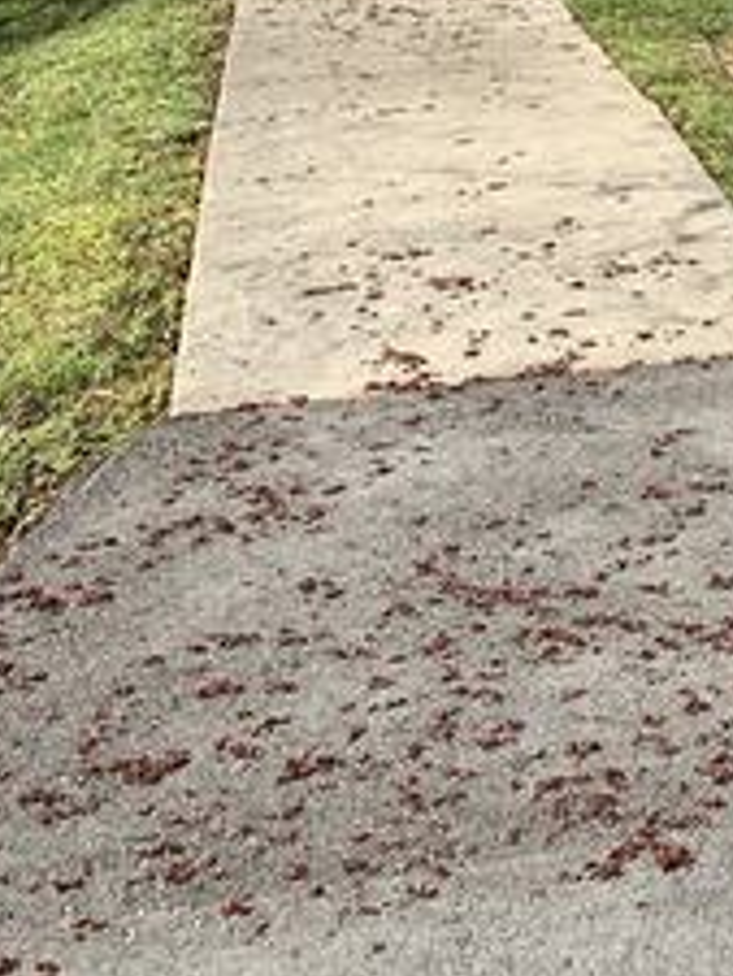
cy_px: -273
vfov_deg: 21.8
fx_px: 2285
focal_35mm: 81
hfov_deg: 16.6
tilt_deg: +0.1
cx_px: 1100
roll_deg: -1.6
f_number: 1.8
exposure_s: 1/1235
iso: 25
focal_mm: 4.25
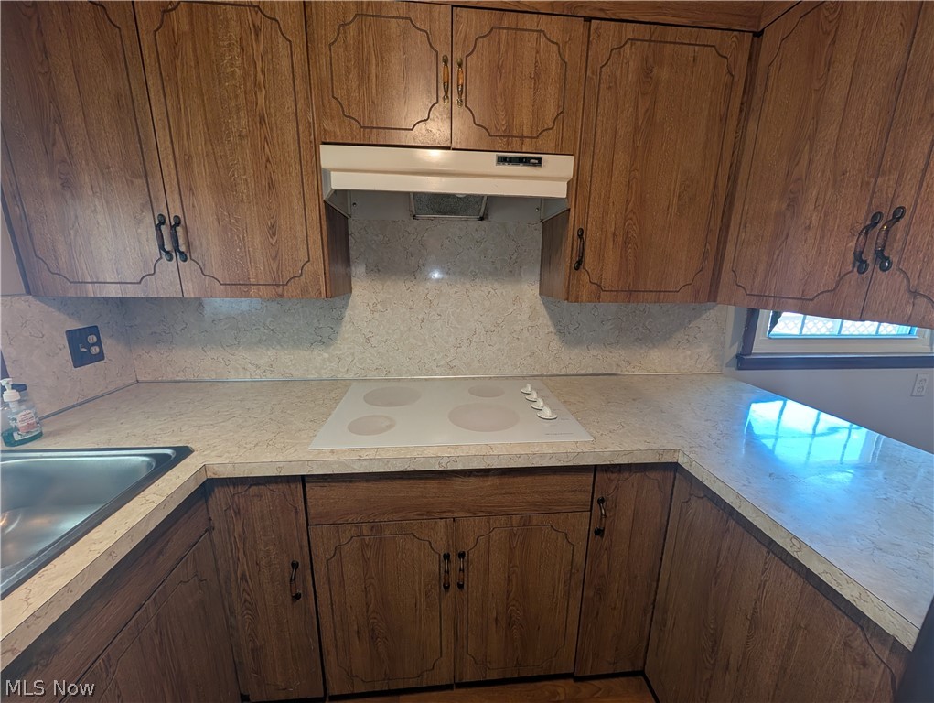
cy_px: 352
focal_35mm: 12
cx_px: 467
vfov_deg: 94.6
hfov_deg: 110.5
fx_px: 324
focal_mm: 2.02
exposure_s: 1/60
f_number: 1.7
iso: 118
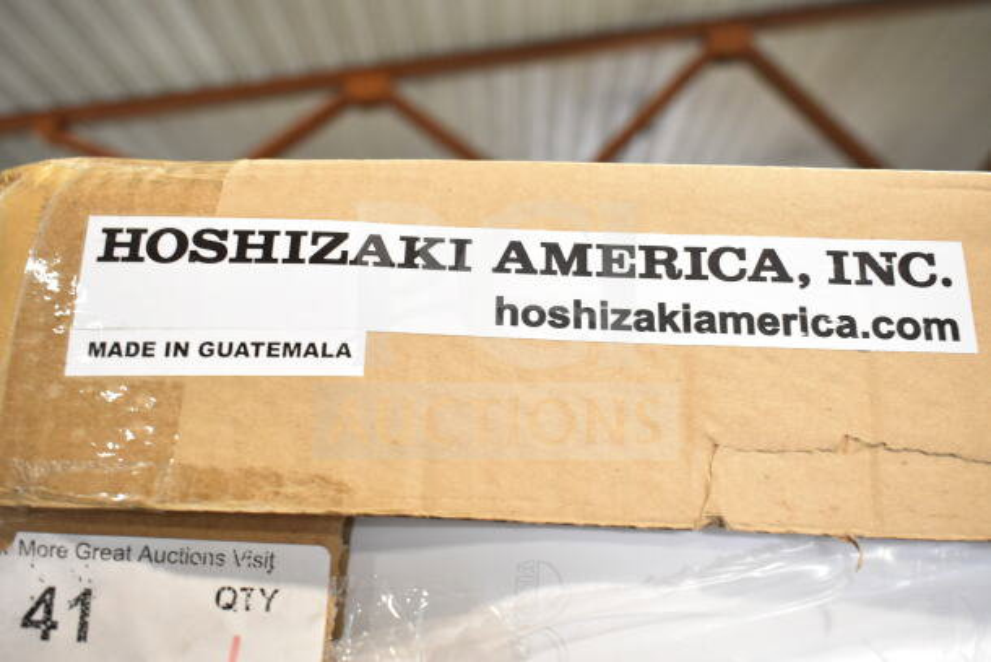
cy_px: 331
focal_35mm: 36
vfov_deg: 36.9
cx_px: 496
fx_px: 991
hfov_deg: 53.1
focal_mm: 24
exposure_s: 1/100
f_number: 5
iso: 1600
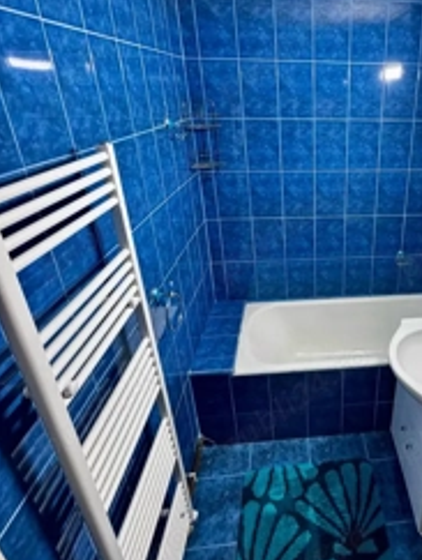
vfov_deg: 73.6
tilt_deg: -23.7
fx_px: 373
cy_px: 251
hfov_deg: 54.8
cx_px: 339
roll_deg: -0.7
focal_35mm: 23
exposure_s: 1/50
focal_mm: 2.22
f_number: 2.2
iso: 250
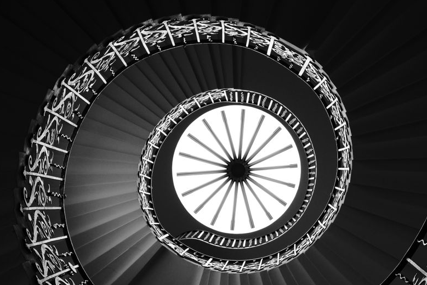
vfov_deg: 19.6
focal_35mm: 69
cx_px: 296
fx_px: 818
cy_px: 206
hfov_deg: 29.0
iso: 2000
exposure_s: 1/40
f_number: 8
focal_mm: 27.7
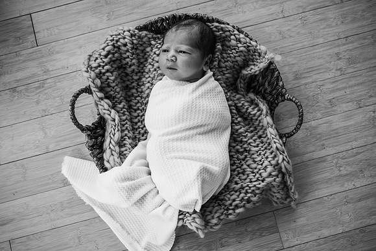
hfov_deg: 54.6
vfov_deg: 38.0
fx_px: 364
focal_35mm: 35
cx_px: 186
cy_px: 126
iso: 500
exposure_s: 1/250
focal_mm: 31.5
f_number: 3.5
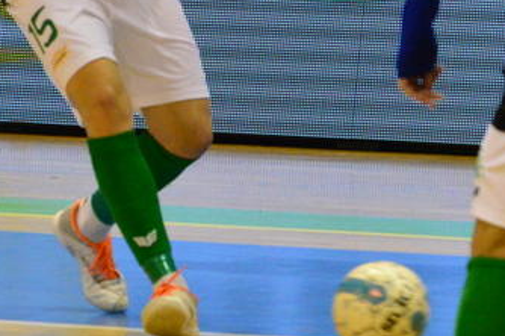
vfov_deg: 1.6
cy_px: 45
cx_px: 314
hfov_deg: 2.4
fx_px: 12255
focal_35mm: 874
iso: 5000
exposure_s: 1/500
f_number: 5.3
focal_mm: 195
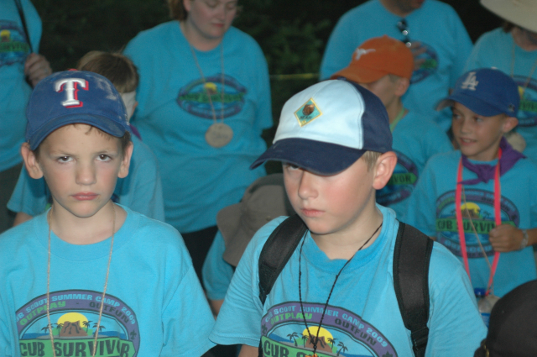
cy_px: 178
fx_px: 1453
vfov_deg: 14.0
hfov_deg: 20.9
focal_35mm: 98
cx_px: 268
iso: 500
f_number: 4
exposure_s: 1/60
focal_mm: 65
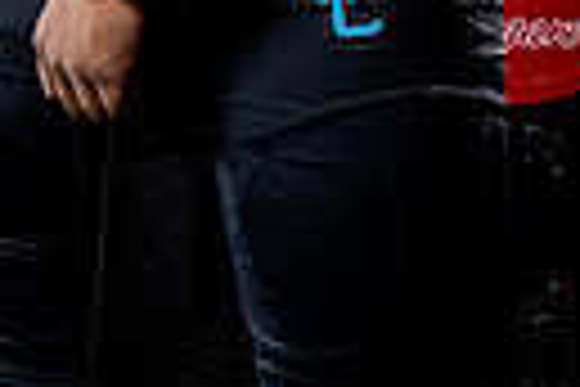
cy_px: -554
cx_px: 315
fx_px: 3431
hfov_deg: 9.7
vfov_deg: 6.2
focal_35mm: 213
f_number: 9
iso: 640
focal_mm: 61
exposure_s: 1/250
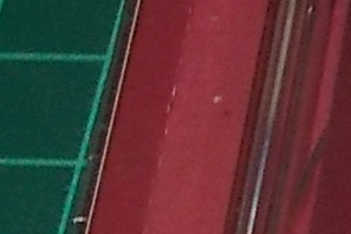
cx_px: 1090
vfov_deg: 5.8
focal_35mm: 231
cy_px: 498
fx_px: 2252
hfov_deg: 7.7
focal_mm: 4.1
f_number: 3.3
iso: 200
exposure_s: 1/30
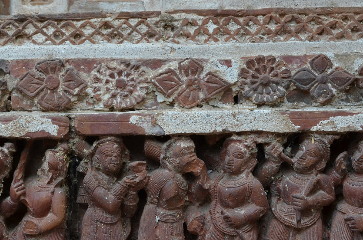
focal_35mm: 92
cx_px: 93
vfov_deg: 14.7
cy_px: 192
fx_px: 926
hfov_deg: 22.0
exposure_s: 1/125
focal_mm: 32
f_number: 5.6
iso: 200
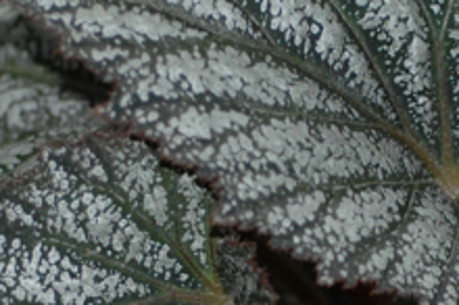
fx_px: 3336
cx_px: 405
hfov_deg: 7.9
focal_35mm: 262
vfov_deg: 5.2
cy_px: 368
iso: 200
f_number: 3.3
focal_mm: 60
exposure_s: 1/60
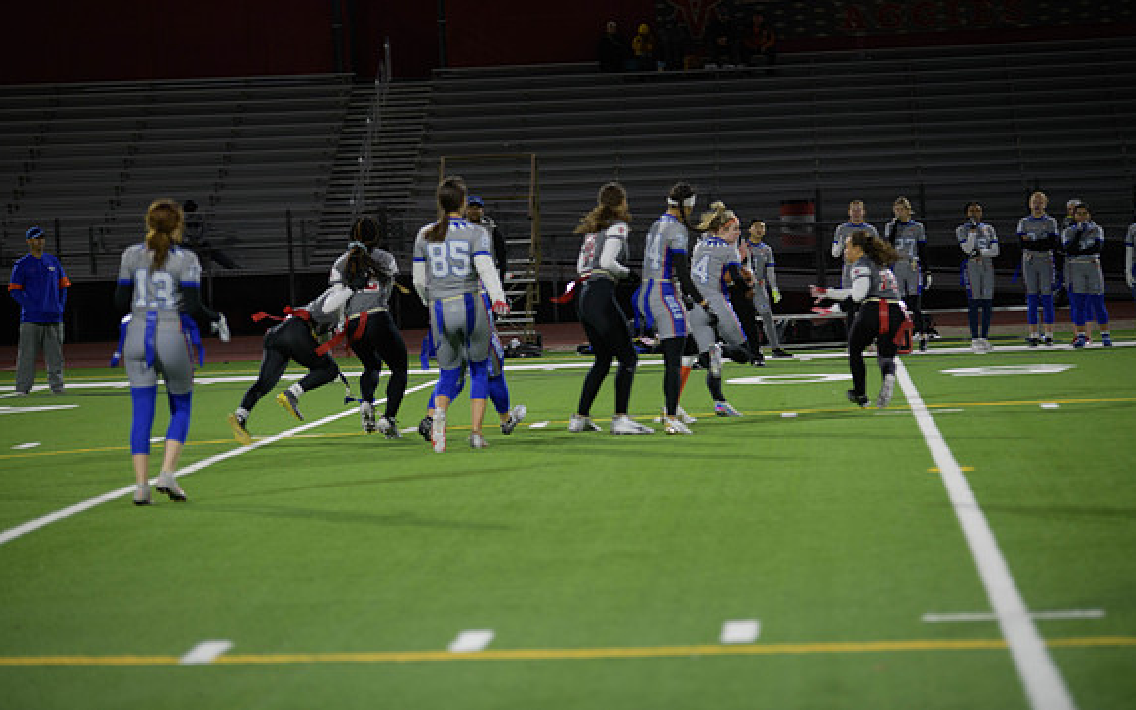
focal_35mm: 144
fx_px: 4457
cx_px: 567
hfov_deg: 14.5
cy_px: 331
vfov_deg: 9.1
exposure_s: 1/200
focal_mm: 140
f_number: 2.8
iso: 720
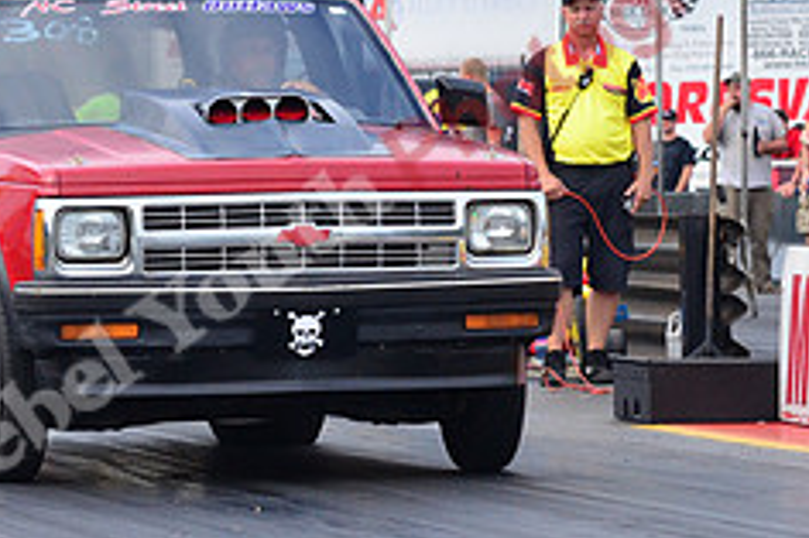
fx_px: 7613
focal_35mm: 339
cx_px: 446
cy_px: 161
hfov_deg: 6.1
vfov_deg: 4.0
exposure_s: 1/800
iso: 1000
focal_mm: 92
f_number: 7.1
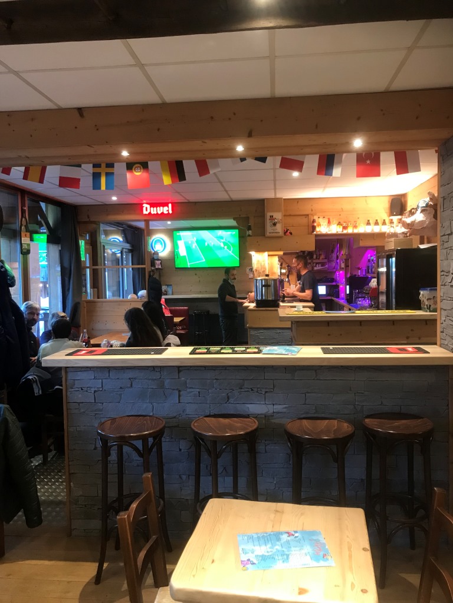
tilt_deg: -2.3
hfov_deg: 49.7
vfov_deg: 63.4
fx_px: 489
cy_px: 302
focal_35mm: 28
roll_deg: +0.6
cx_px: 226
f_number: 1.8
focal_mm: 3.99
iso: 64
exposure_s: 1/17
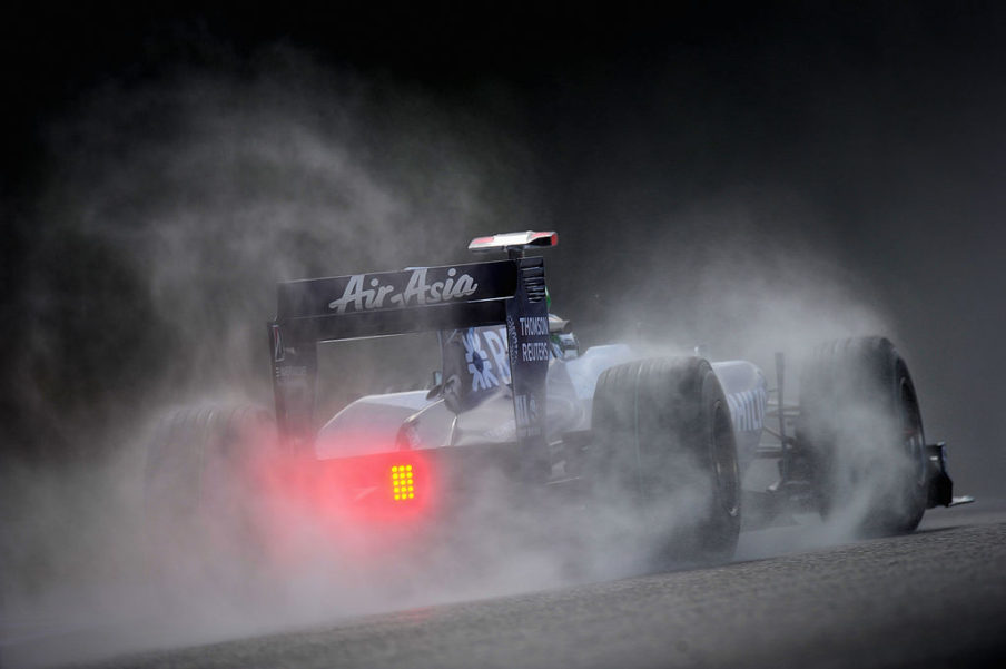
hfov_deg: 3.4
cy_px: 334
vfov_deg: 2.3
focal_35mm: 600
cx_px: 503
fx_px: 16751
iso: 200
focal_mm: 600
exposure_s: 1/1000
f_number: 5
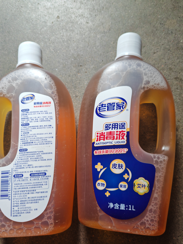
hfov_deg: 51.4
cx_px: 92
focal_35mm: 27
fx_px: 190
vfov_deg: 65.3
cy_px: 122
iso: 500
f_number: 1.95
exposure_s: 1/50
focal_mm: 5.52
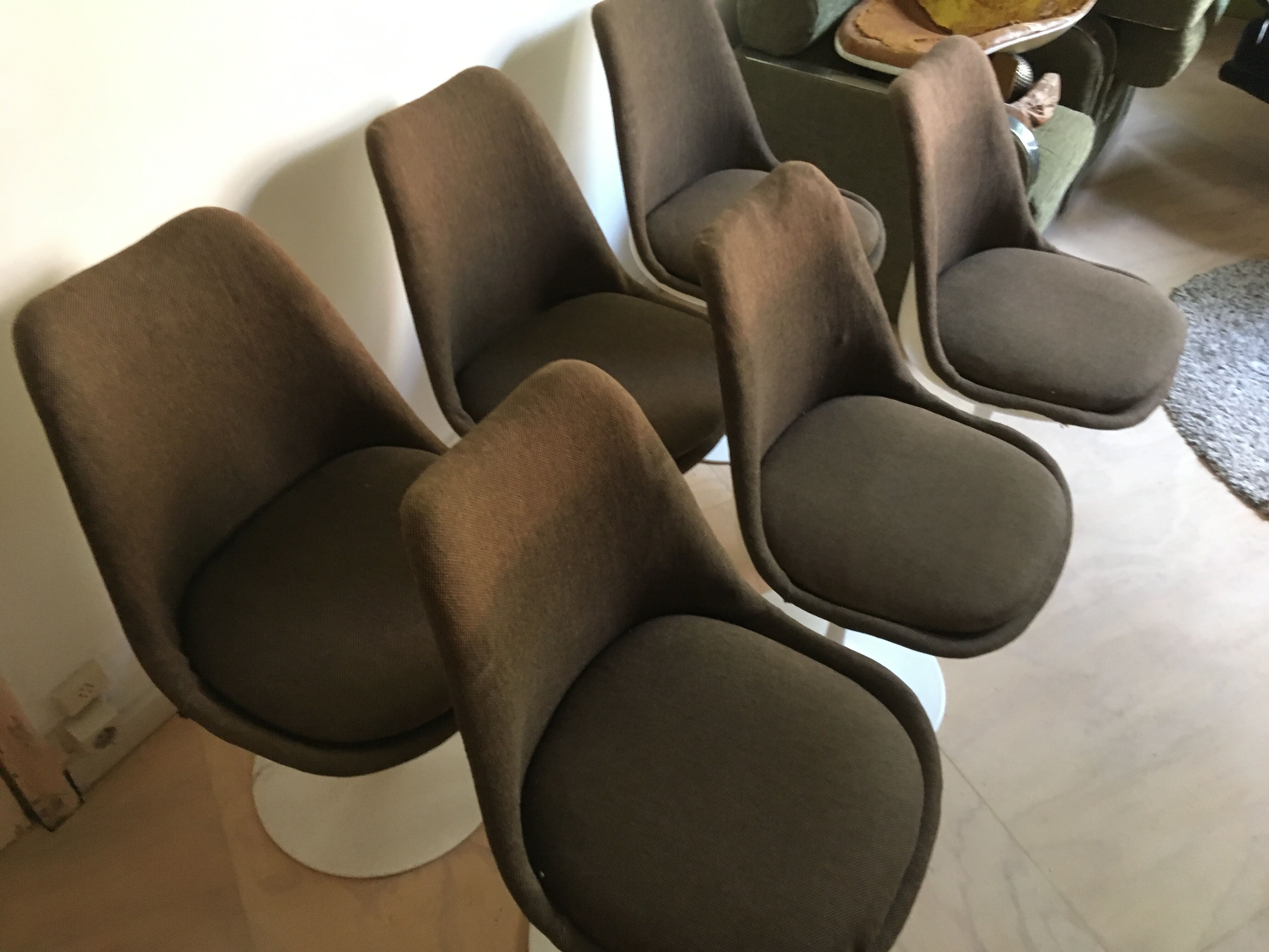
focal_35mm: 29
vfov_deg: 48.2
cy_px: 476
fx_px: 1063
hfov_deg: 61.7
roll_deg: -1.7
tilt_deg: -44.9
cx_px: 634
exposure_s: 1/20
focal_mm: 4.15
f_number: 2.2
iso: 200
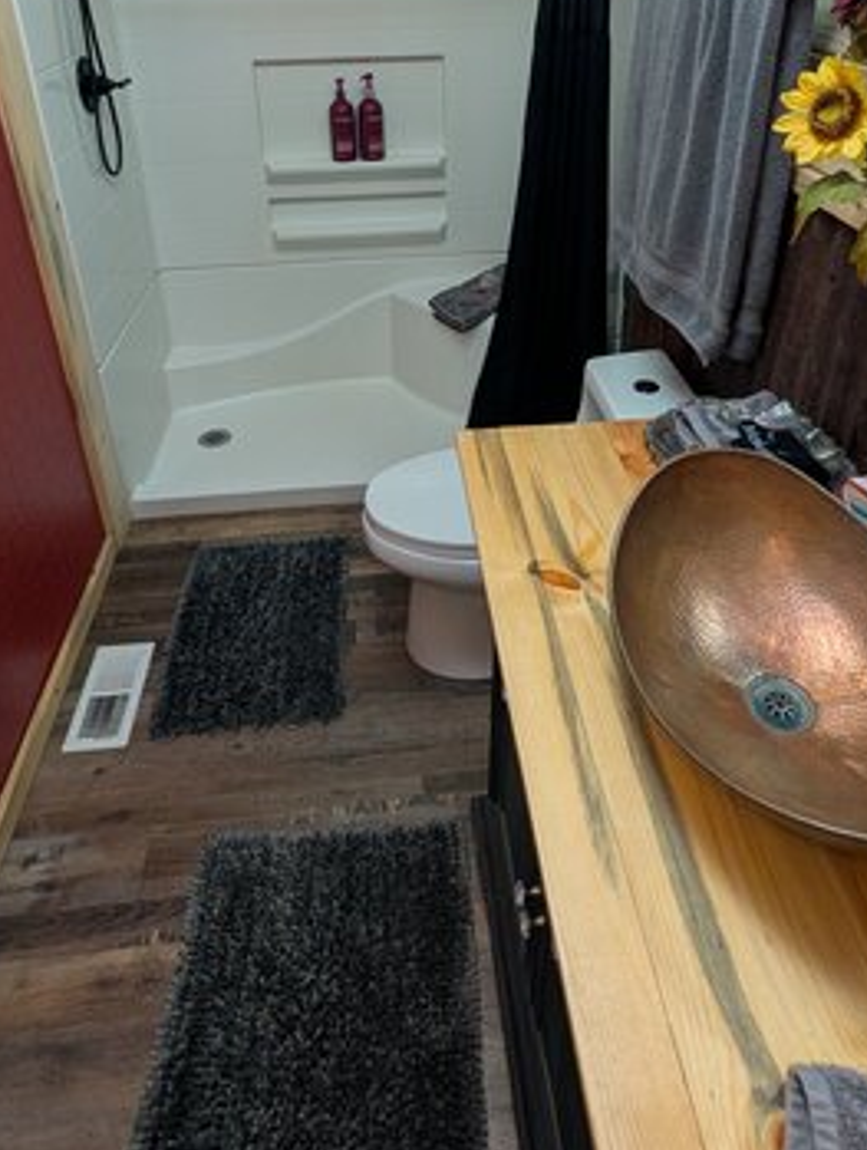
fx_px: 732
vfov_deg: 72.2
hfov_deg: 61.2
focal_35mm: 22
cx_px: 438
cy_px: 320
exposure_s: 1/24
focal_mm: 2.02
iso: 177
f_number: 1.7
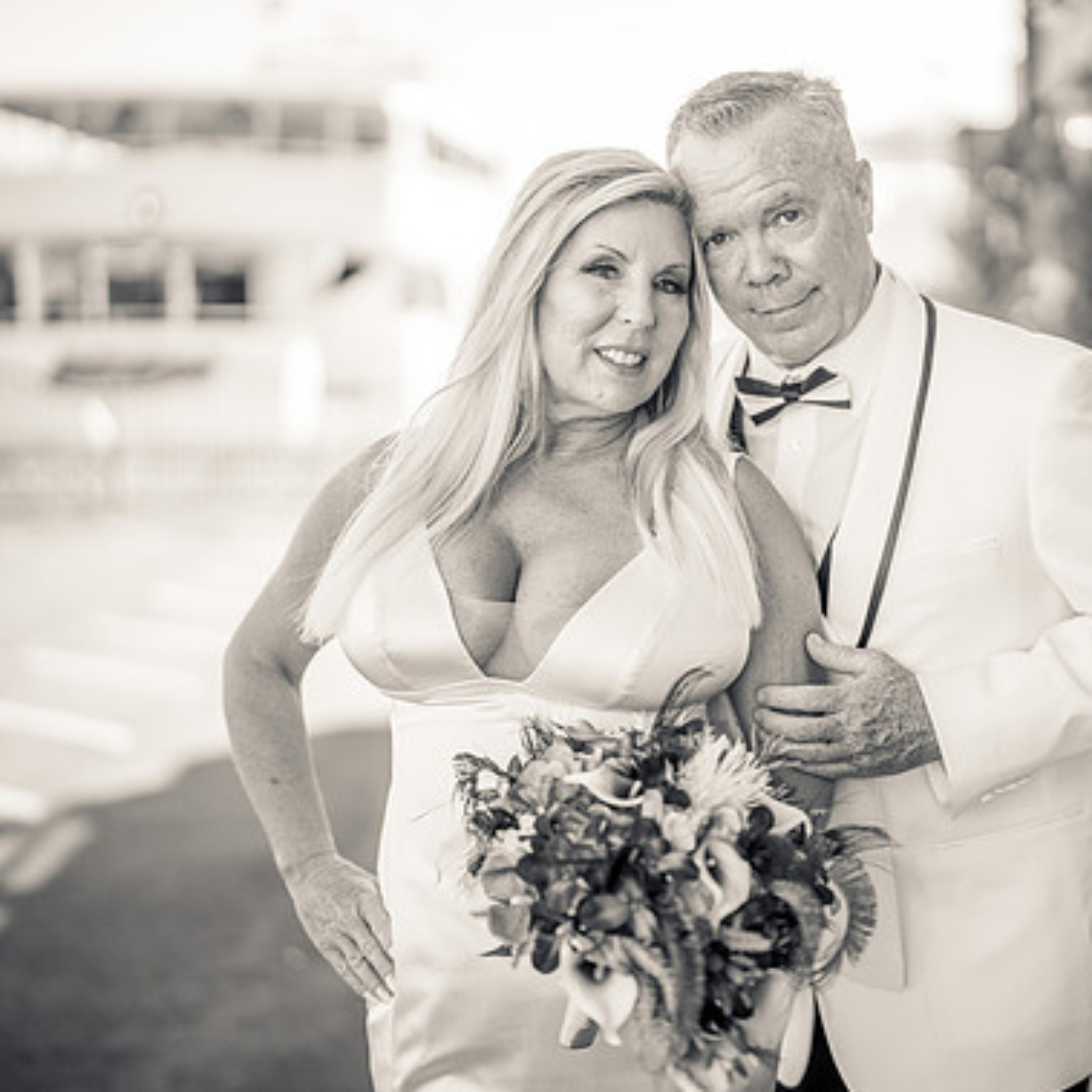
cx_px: 764
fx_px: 2320
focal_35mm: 65
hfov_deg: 26.3
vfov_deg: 26.5
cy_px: 537
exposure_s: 1/1600
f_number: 1.2
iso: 125
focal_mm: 50
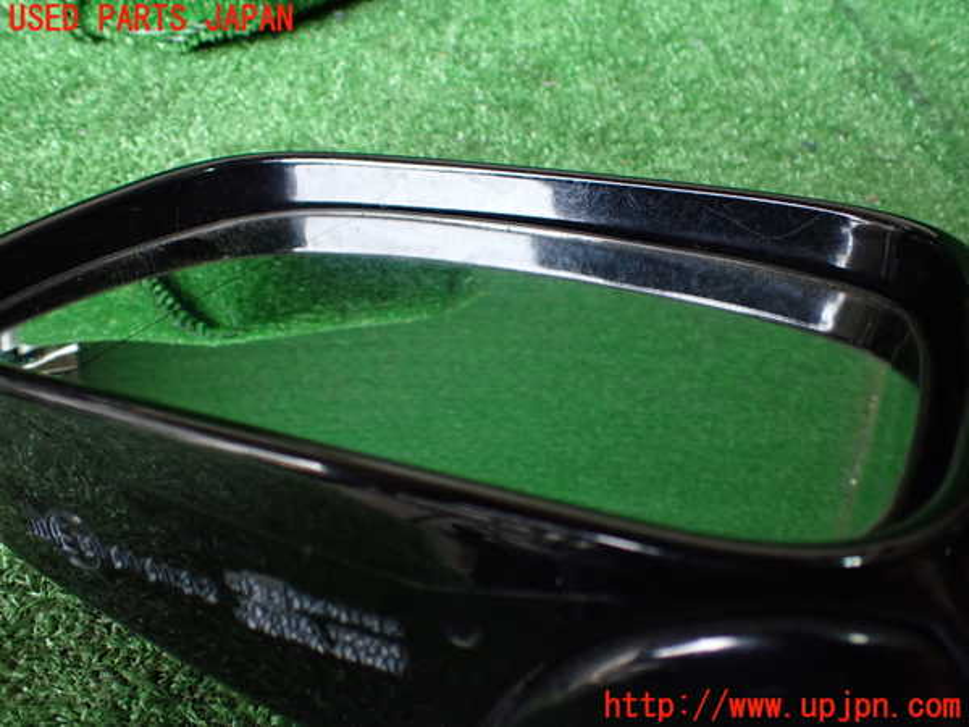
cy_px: 364
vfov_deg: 46.8
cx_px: 484
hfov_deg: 60.0
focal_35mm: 30
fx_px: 840
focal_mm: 5.4
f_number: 2.3
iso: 500
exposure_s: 1/125
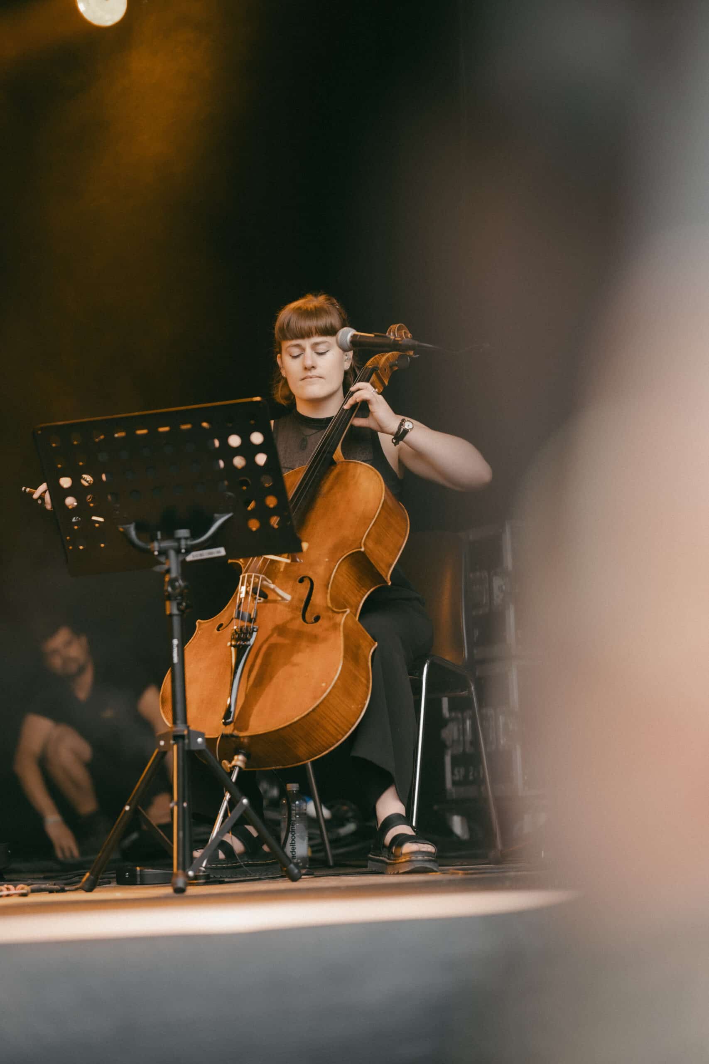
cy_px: 532
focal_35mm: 84
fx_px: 2481
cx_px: 354
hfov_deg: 16.3
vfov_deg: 24.2
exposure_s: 1/250
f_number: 1.4
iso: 160
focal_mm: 56
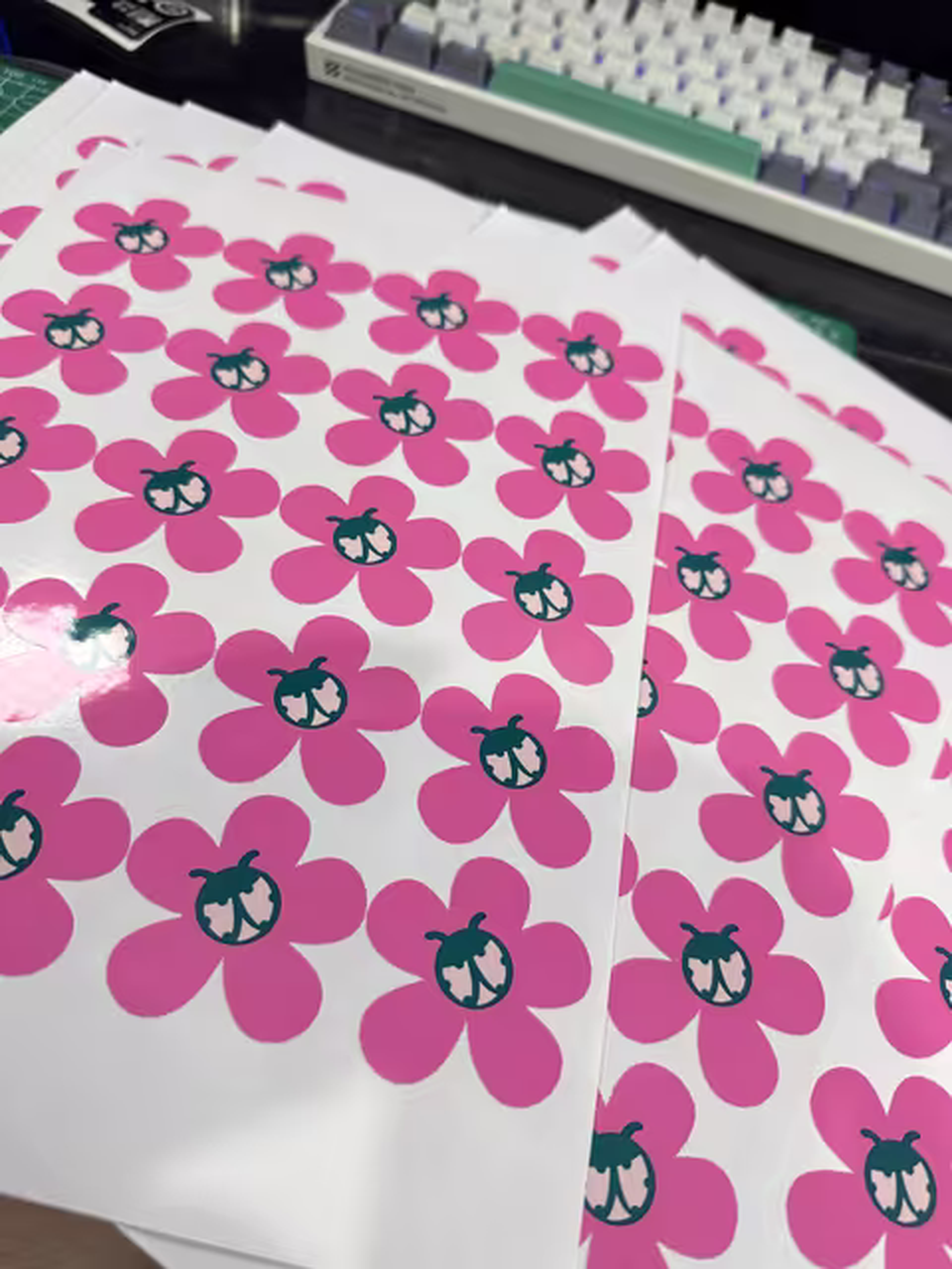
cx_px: 476
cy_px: 634
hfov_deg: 56.8
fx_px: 880
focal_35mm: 24
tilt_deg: -53.5
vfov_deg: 71.6
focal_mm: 6.76
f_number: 1.78
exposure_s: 1/62
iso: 200
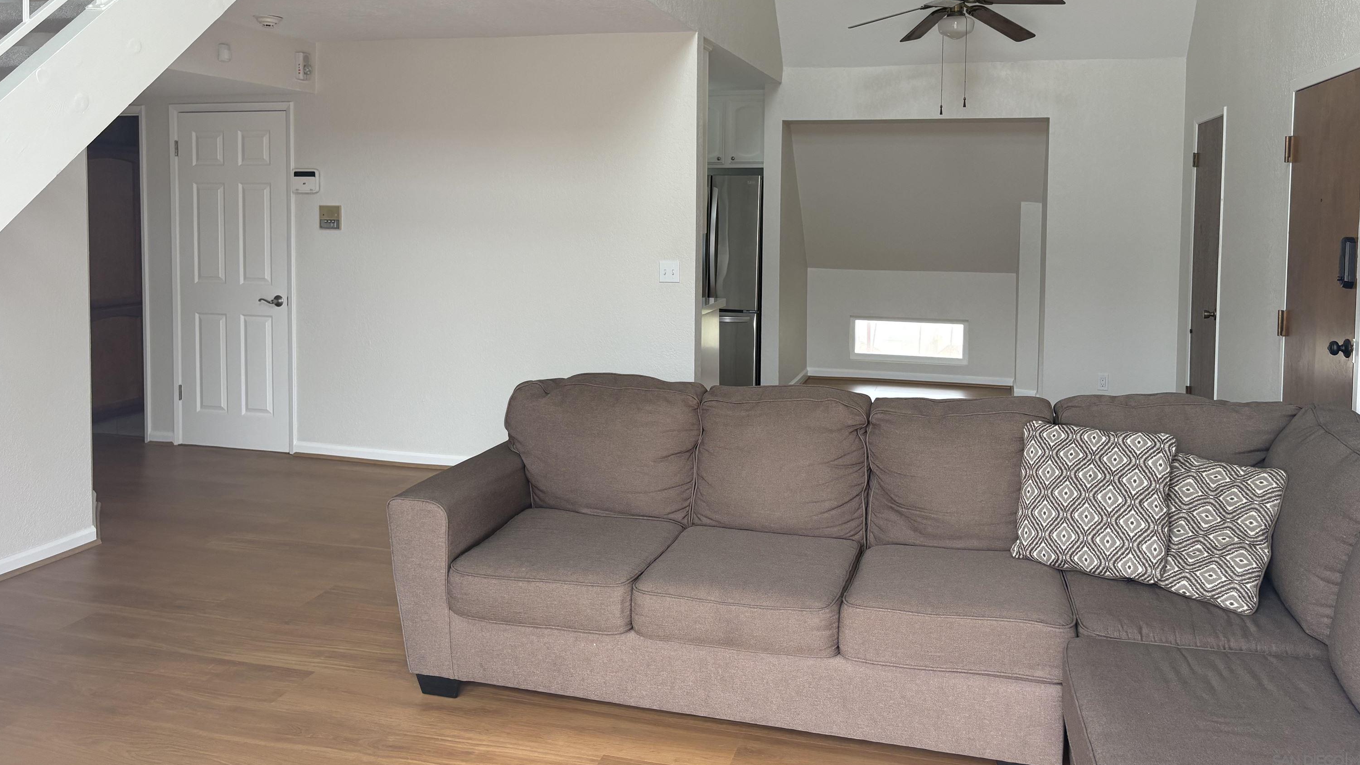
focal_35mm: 29
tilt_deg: -2.2
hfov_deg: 66.1
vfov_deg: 39.6
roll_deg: -0.1
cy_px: 248
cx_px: 685
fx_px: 1046
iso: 80
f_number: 1.6
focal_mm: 5.96
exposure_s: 1/243
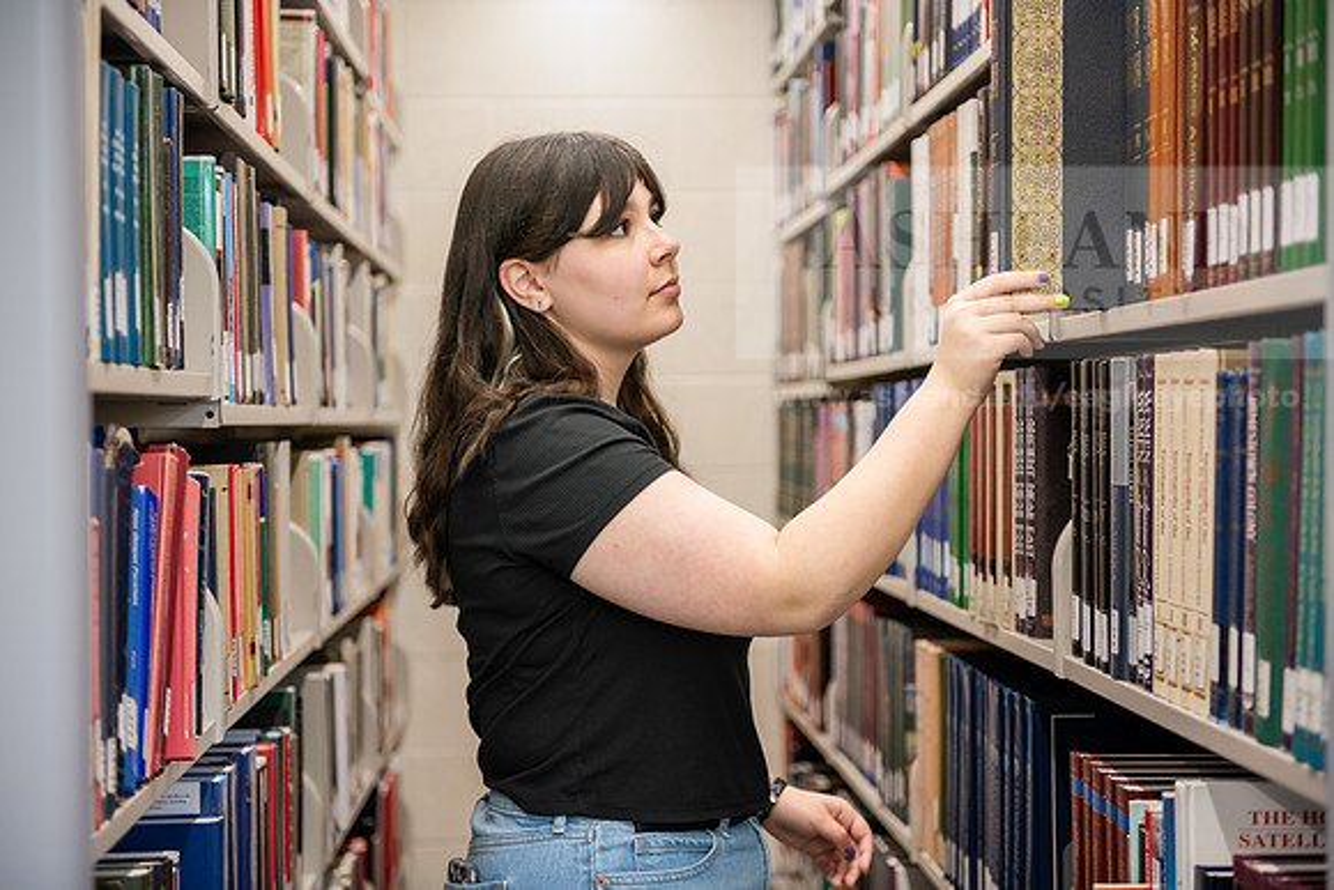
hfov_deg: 32.4
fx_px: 2298
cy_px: 445
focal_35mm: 62
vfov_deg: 21.9
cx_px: 667
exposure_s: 1/200
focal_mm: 62
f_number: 2.8
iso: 1250
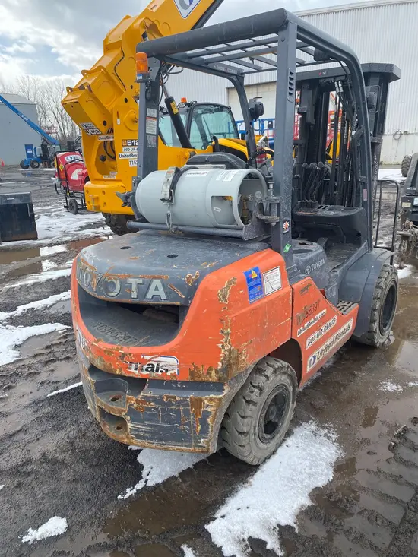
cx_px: 209
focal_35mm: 26
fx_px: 418
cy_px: 278
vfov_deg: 67.3
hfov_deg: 53.1
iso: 32
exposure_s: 1/1093
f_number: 1.8
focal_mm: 4.25
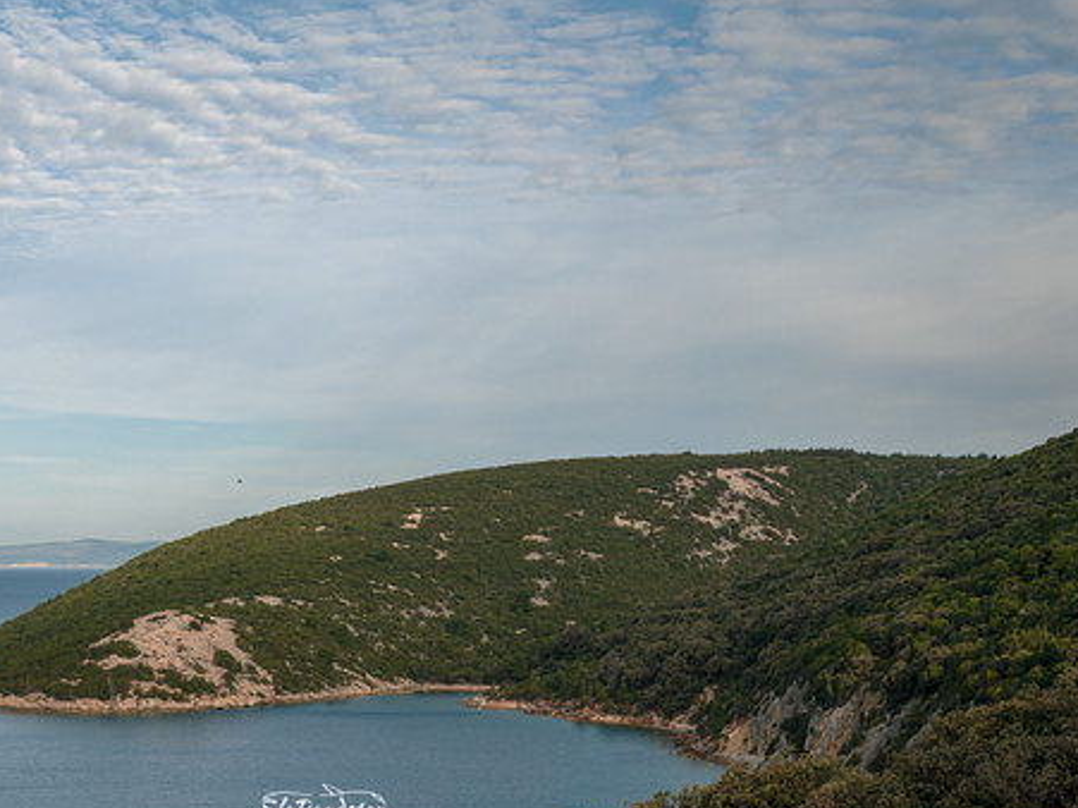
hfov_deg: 30.9
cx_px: 323
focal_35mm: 62
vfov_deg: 23.6
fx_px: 1930
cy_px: 431
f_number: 8
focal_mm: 30
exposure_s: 1/125
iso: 100
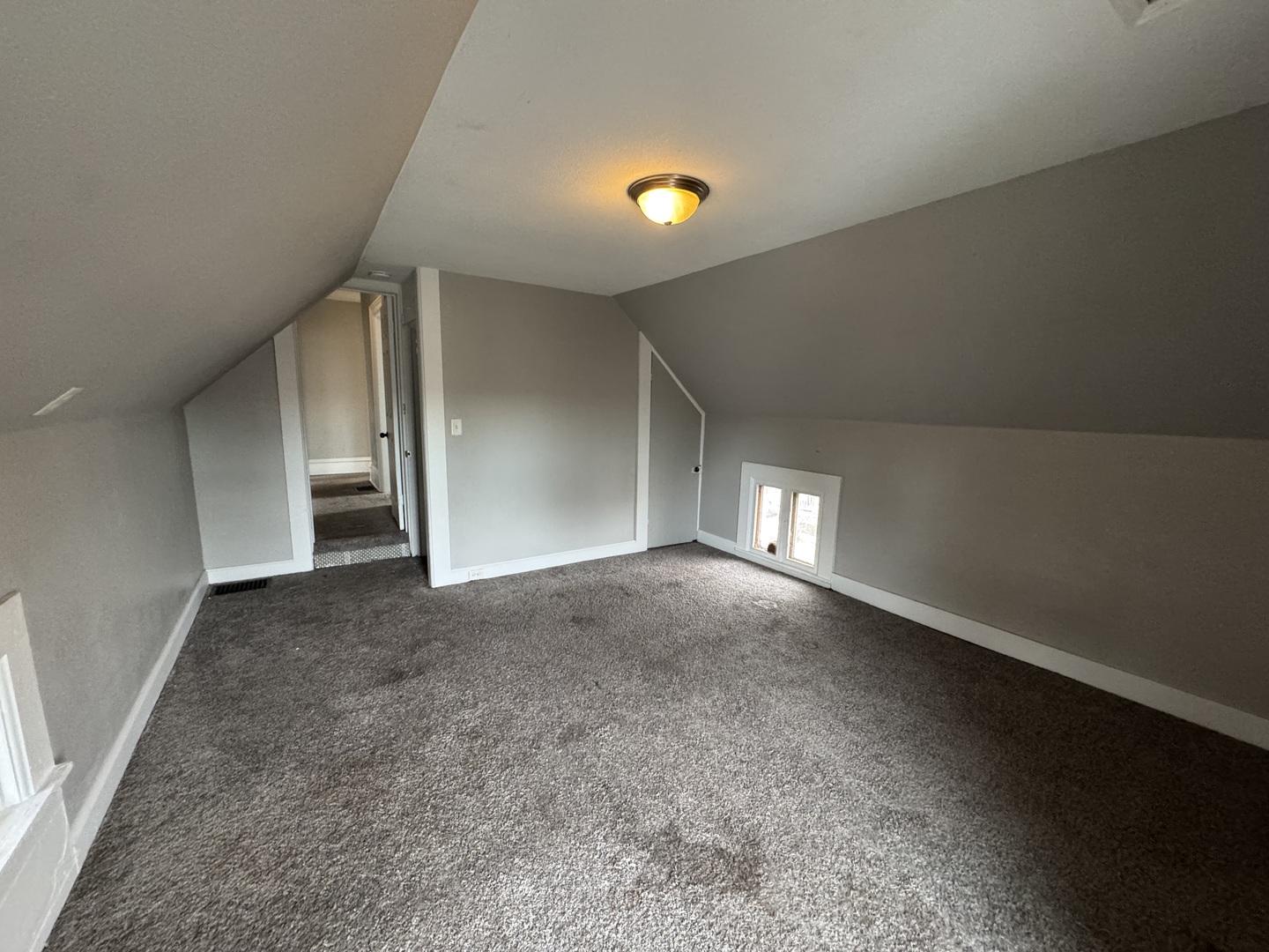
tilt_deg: -8.9
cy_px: 476
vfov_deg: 85.7
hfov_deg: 102.1
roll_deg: -1.7
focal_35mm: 14
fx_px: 513
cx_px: 634
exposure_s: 1/60
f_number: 2.2
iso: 640
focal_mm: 2.22
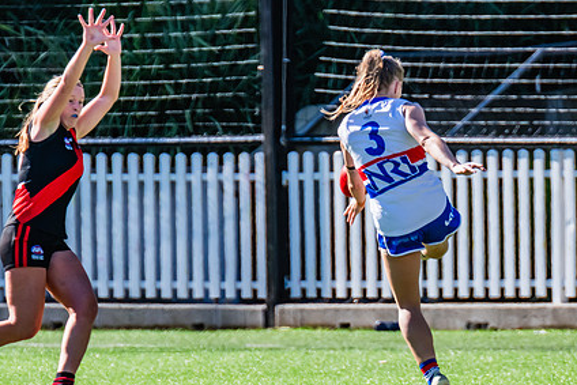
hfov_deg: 1.8
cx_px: 404
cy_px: 157
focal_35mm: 1164
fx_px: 18662
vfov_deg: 1.2
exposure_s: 1/1250
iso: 800
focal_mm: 600
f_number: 8
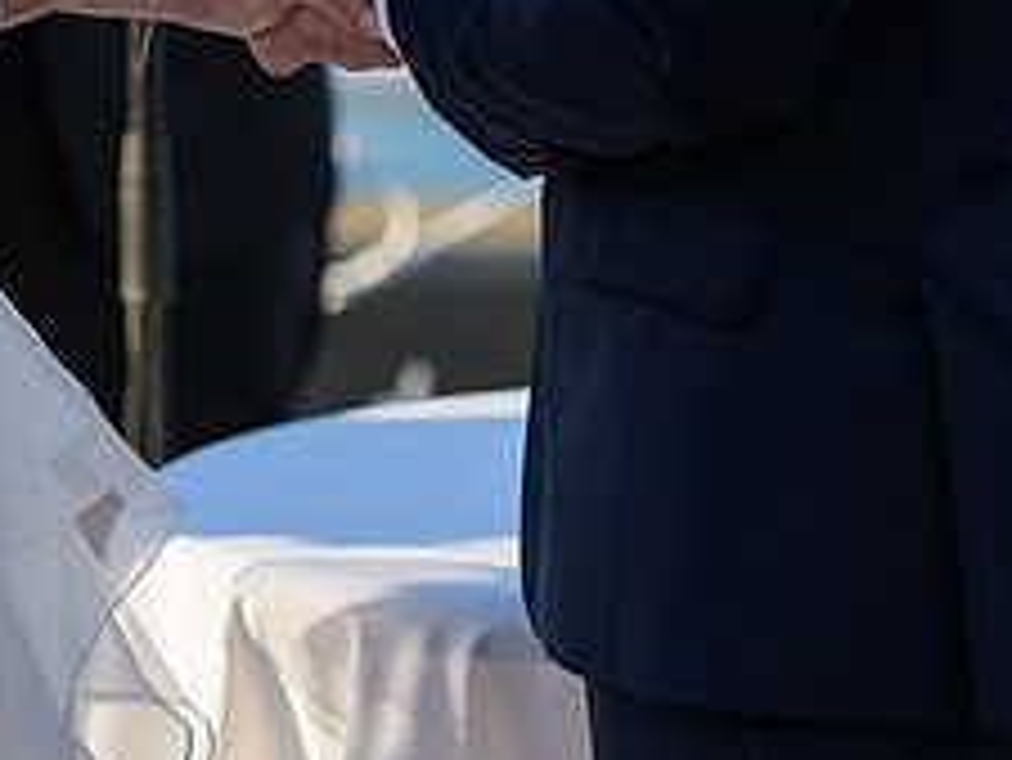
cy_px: -2
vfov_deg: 4.3
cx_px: 211
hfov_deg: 5.7
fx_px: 10150
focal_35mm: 347
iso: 200
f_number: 3.2
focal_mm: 140
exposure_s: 1/1600
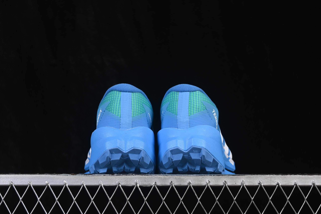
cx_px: 160
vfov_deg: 18.2
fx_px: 669
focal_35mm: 75
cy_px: 107
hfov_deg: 27.0
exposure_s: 1/80
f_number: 8
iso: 160
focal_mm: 50
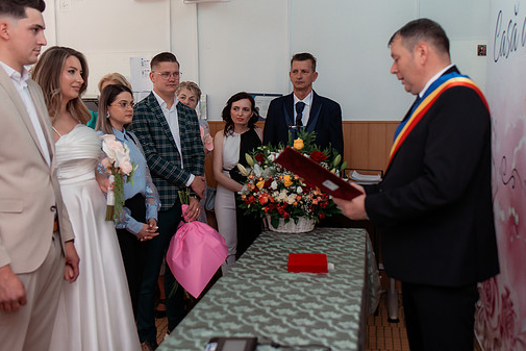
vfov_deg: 31.8
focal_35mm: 42
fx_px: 614
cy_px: 141
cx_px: 242
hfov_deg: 46.3
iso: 800
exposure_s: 1/250
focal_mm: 35
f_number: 2.8
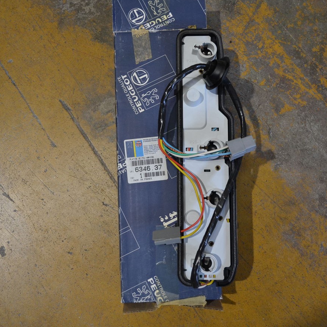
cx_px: 153
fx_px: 460
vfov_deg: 39.2
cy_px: 162
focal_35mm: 43
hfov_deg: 39.2
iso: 1250
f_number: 3.8
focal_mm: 22
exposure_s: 1/60
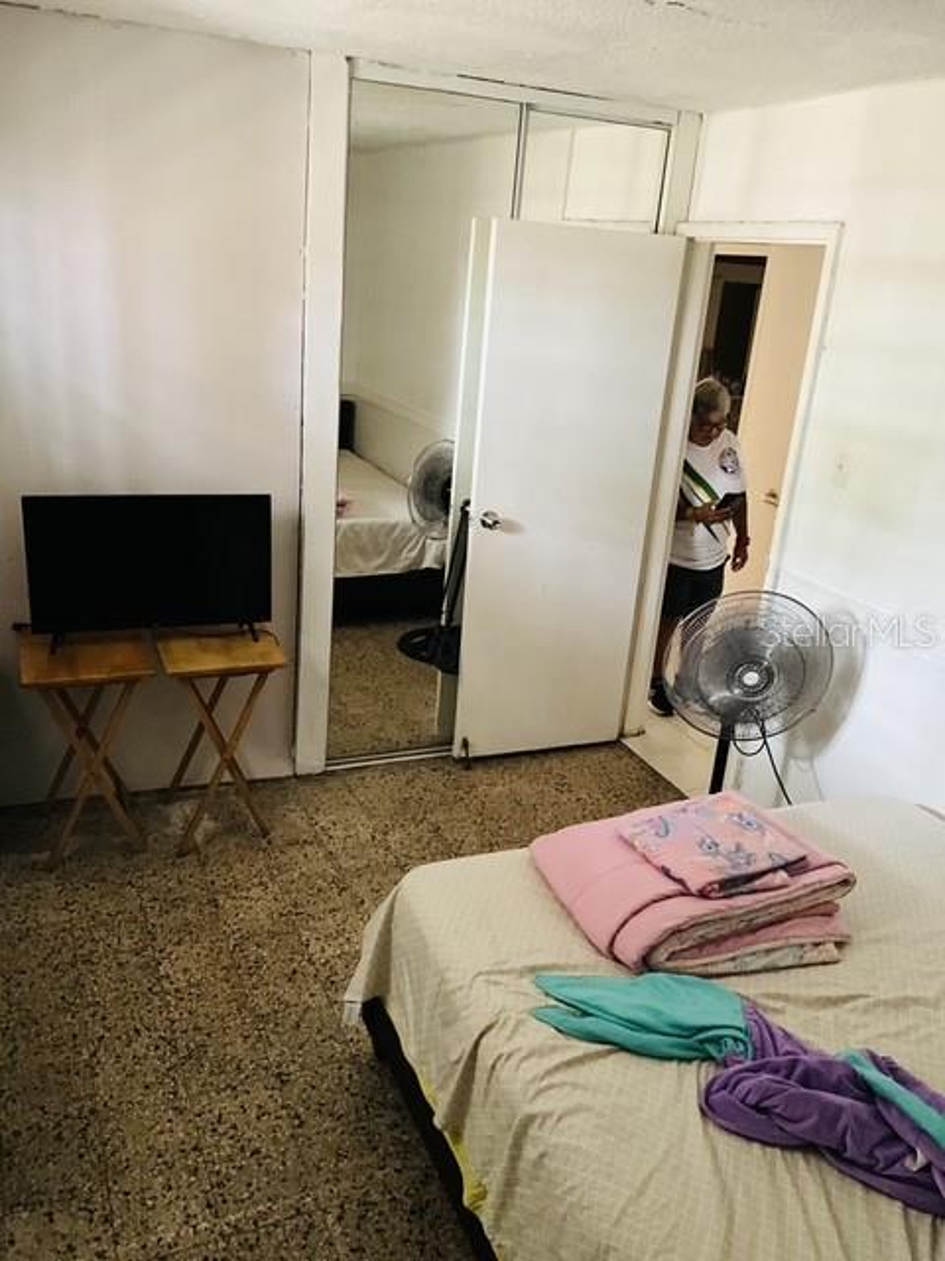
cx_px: 472
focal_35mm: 29
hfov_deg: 48.2
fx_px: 1056
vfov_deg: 61.7
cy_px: 630
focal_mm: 3
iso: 400
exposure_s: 1/30
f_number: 1.8
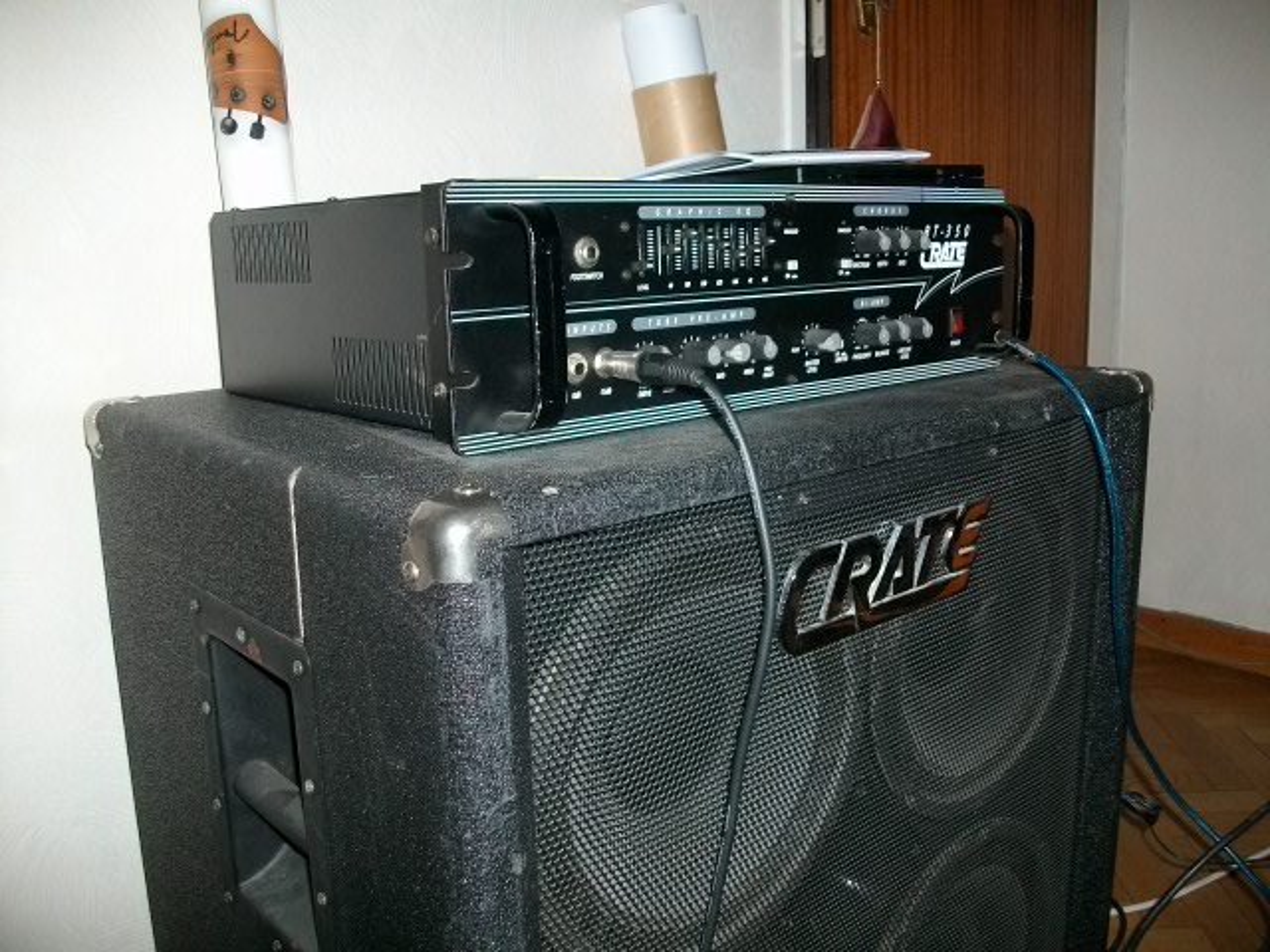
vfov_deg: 44.2
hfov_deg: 56.8
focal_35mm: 32
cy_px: 476
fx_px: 1174
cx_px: 635
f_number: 2.9
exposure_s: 1/40
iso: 125
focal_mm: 5.7
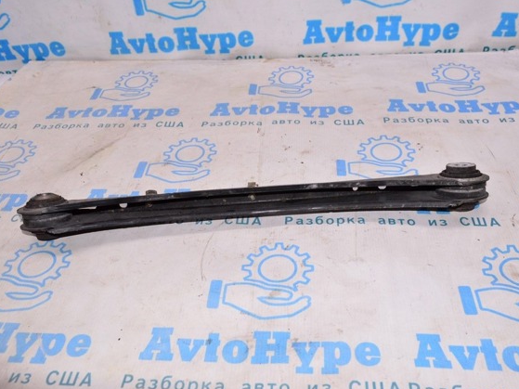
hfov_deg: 55.4
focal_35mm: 33
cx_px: 257
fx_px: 495
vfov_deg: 42.9
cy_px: 196
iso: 1600
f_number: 8
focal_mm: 20
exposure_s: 1/200
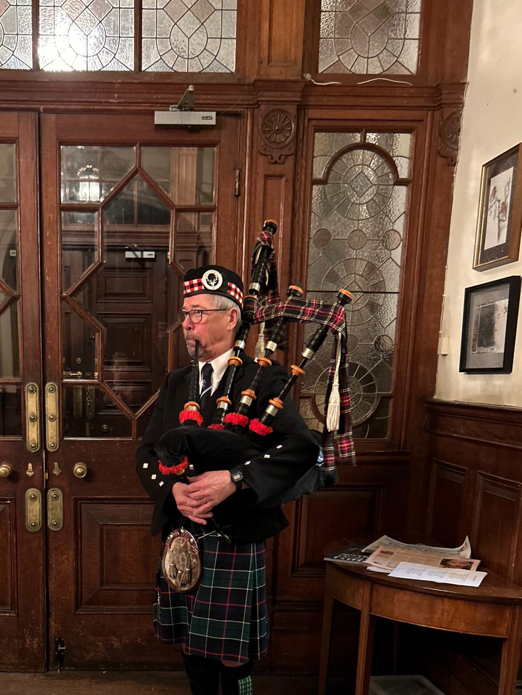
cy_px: 559
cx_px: 132
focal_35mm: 42
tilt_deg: -10.8
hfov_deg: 33.7
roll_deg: -0.5
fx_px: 844
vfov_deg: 42.7
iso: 640
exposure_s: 1/25
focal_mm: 5.7
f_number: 1.5
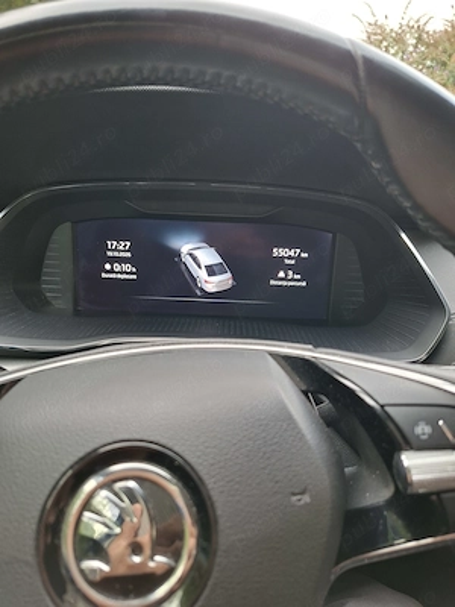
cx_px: 228
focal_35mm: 23
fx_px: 403
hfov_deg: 58.9
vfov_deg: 73.9
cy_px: 304
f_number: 1.8
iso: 160
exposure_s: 1/50
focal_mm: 5.54
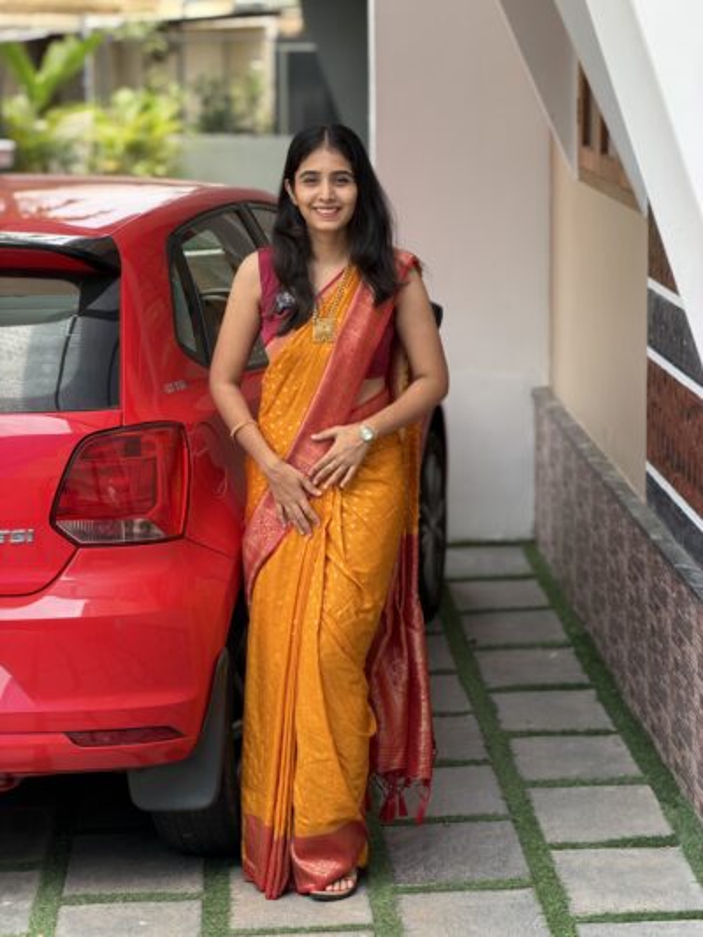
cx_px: 352
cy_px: 468
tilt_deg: -9.7
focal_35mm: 100
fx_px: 2707
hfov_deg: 14.8
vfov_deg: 19.6
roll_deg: +0.4
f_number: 2.8
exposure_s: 1/123
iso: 40
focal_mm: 16.89
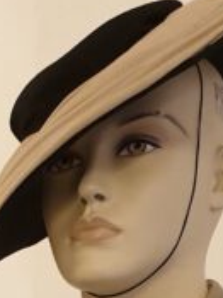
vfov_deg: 10.7
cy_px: 768
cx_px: -65
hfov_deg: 9.6
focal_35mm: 152
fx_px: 1307
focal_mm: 4.3
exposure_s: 1/33
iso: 320
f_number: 2.4
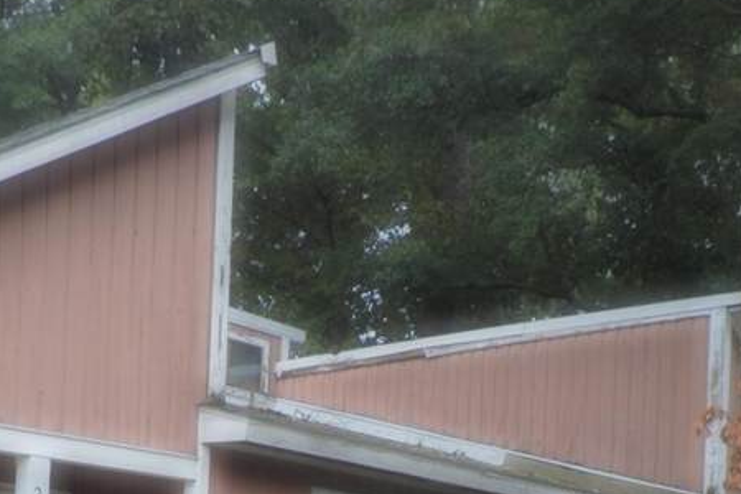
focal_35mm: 71
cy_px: 660
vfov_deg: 17.8
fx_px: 1461
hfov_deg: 28.4
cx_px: 285
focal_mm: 4.3
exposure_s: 1/160
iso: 100
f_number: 3
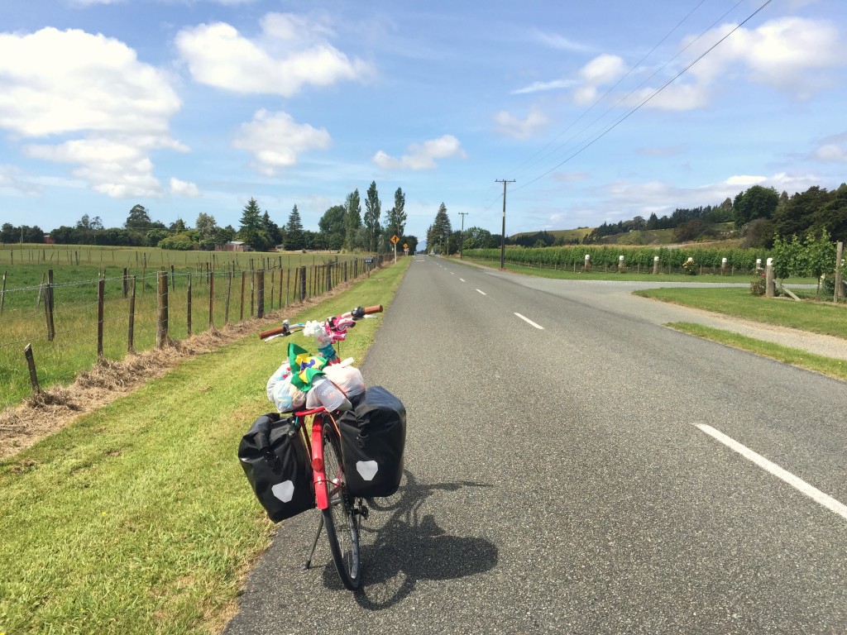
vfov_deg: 48.2
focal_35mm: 29
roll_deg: -2.5
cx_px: 424
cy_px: 318
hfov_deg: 61.7
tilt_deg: -4.1
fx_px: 710
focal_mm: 4.15
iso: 32
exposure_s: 1/1014
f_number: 2.2
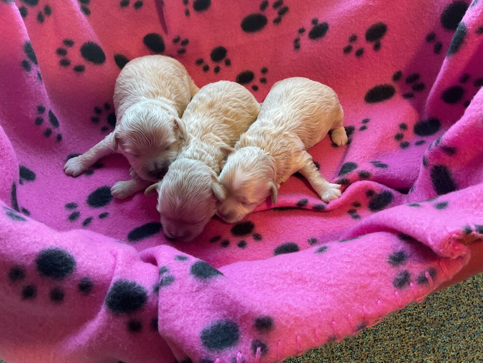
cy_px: 182
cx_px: 242
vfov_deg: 48.2
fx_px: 405
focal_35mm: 29
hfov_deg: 61.7
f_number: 1.8
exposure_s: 1/50
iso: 64
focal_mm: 3
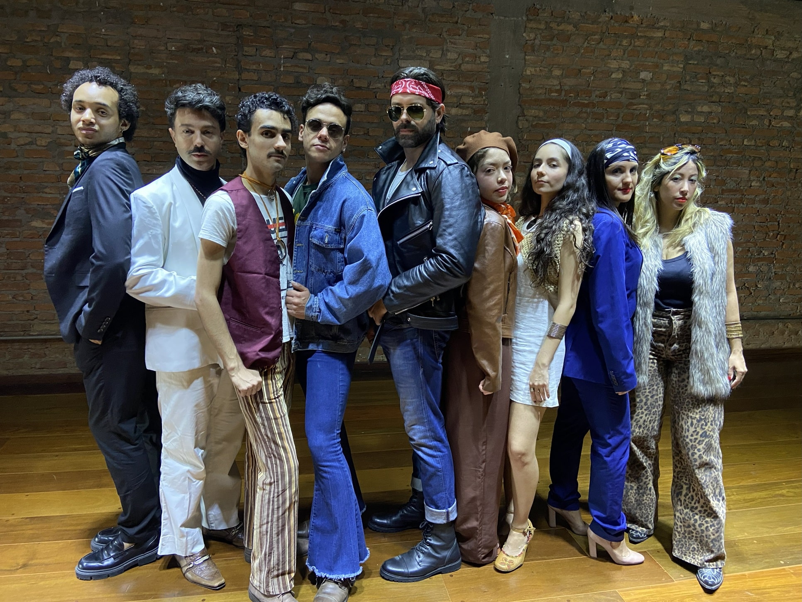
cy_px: 301
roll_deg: -1.5
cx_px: 401
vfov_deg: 53.1
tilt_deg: -13.5
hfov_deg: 67.3
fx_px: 602
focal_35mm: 26
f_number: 1.8
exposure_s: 1/30
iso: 640
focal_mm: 4.25
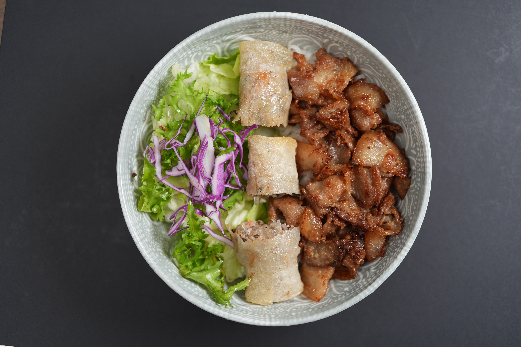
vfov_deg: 27.0
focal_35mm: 50
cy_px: 174
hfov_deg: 39.6
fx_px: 724
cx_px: 260
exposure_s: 1/50
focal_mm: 50
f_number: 2.8
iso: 160
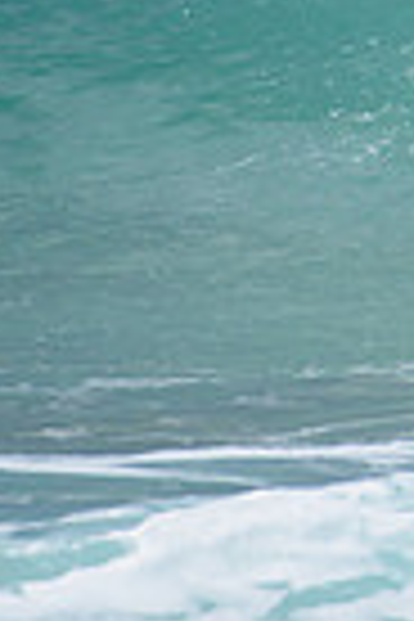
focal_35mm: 2096
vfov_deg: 1.0
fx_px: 36153
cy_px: -142
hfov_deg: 0.7
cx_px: 1089
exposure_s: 1/2000
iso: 160
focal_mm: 500
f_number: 5.6
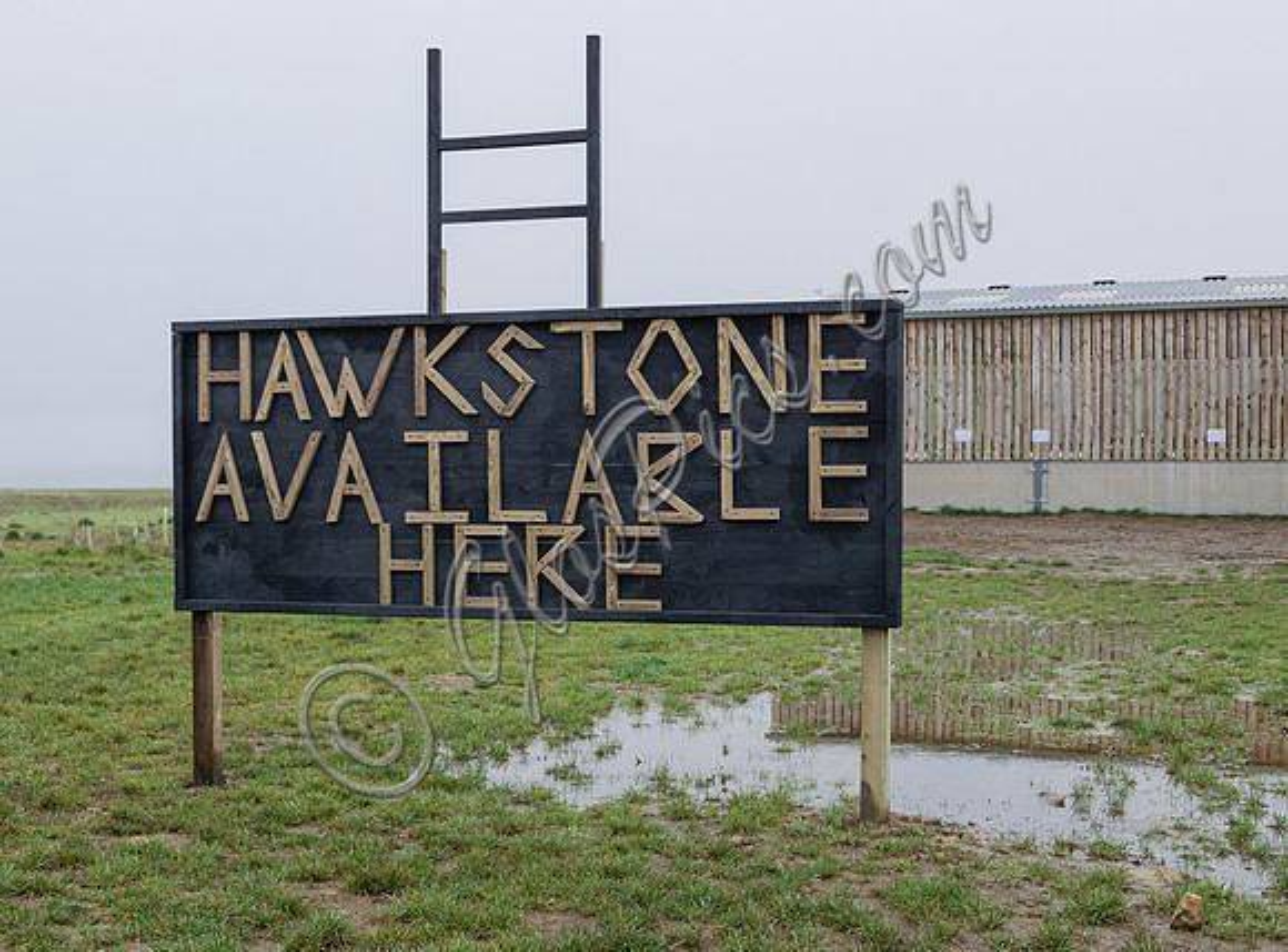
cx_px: 500
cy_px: 497
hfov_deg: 38.5
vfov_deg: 29.1
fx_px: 1836
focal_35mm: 50
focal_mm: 18.6
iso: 200
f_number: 3.5
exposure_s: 1/125
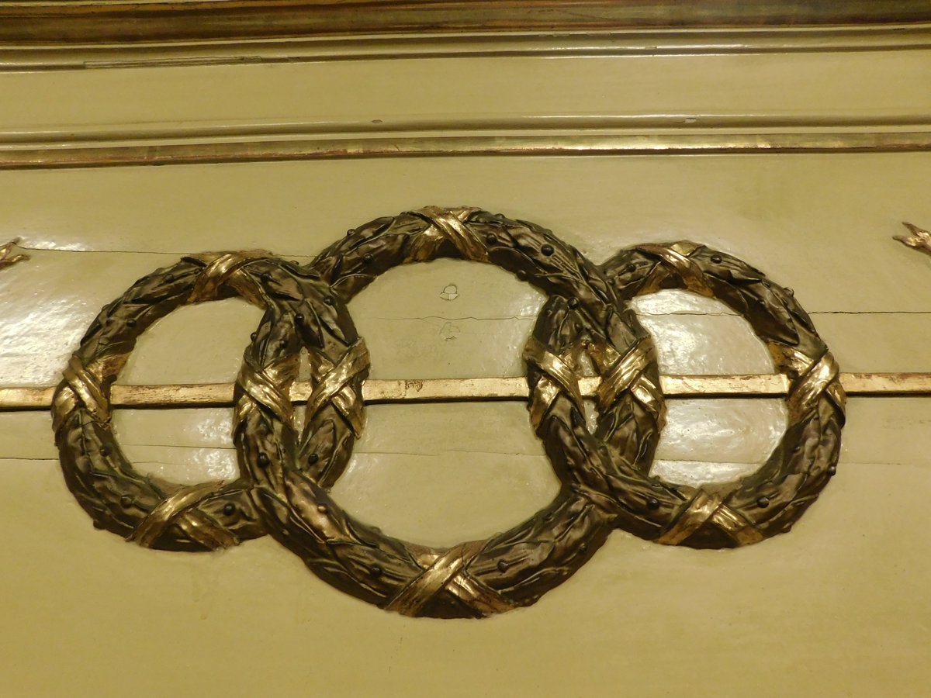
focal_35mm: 23
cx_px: 466
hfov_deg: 73.9
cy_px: 349
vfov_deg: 58.9
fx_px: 619
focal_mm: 4
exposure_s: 1/10
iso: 400
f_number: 3
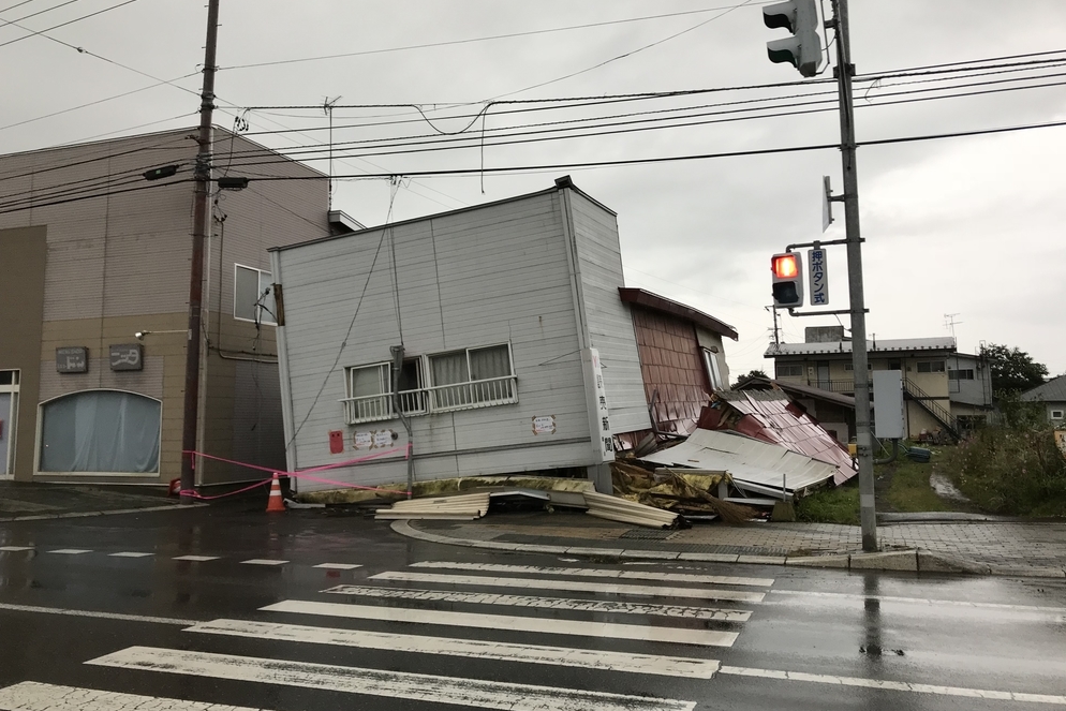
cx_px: 525
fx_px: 888
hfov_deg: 61.9
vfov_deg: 43.6
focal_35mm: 30
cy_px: 331
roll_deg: +1.0
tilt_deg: +7.6
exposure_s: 1/100
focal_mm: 3.99
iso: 32
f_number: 1.8
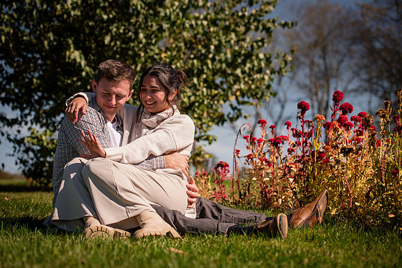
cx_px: 201
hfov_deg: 28.8
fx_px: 782
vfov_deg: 19.5
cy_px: 134
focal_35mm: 70
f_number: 3.2
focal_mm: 70
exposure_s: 1/4000
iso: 100
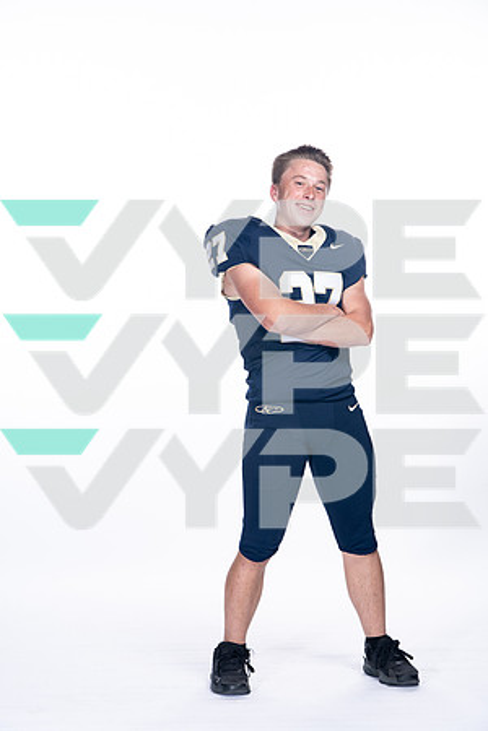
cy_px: 366
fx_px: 1993
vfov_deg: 20.8
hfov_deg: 14.0
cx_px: 244
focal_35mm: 98
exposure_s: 1/250
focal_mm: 98
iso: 250
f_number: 8
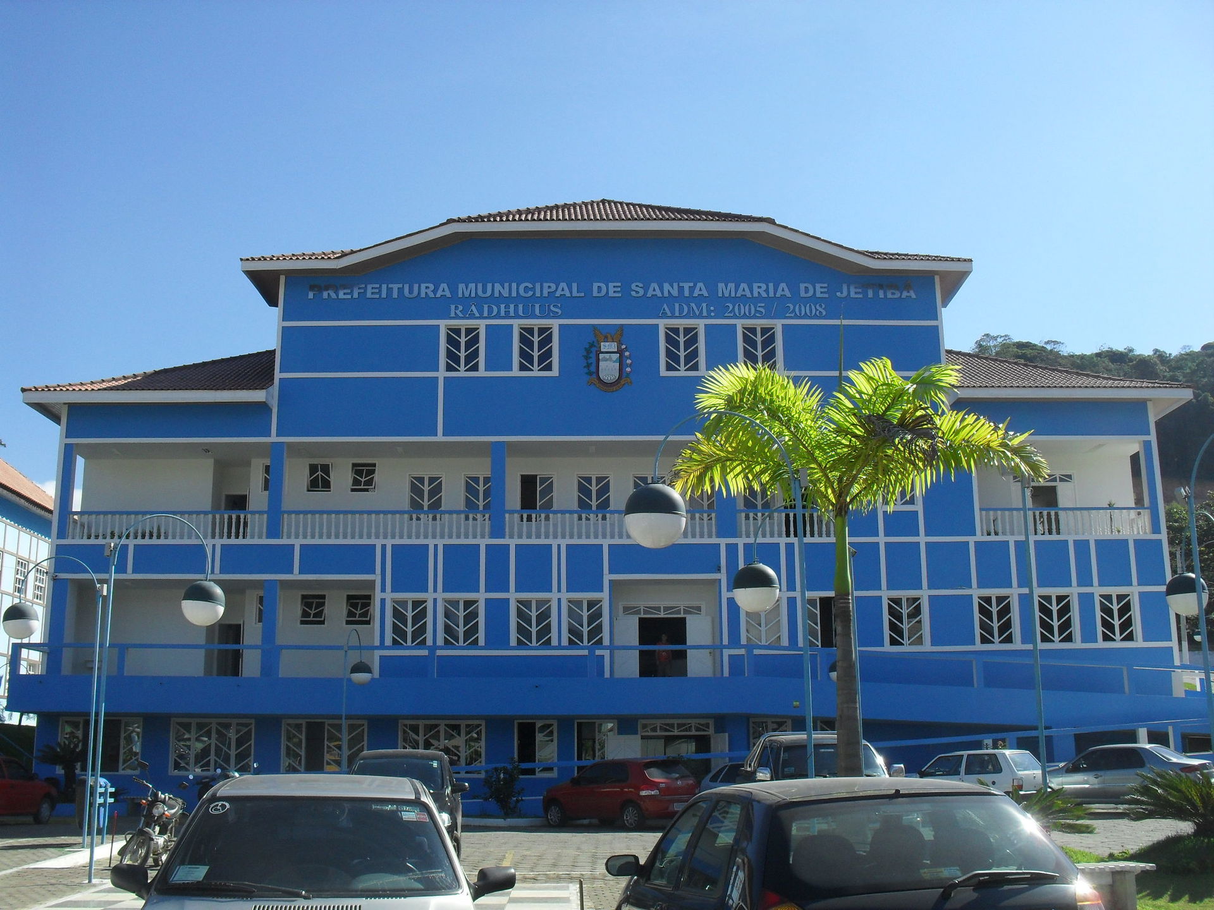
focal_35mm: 35
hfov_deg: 52.6
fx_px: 1227
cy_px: 455
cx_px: 607
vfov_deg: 40.7
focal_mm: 6.3
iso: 100
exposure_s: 1/180
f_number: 8.4
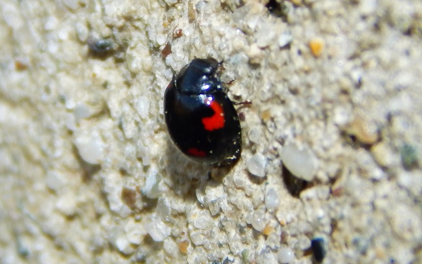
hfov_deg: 10.8
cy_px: 109
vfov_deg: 6.8
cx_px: 211
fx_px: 2231
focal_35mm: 194
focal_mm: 32.8
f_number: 10.5
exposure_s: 1/60
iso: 125
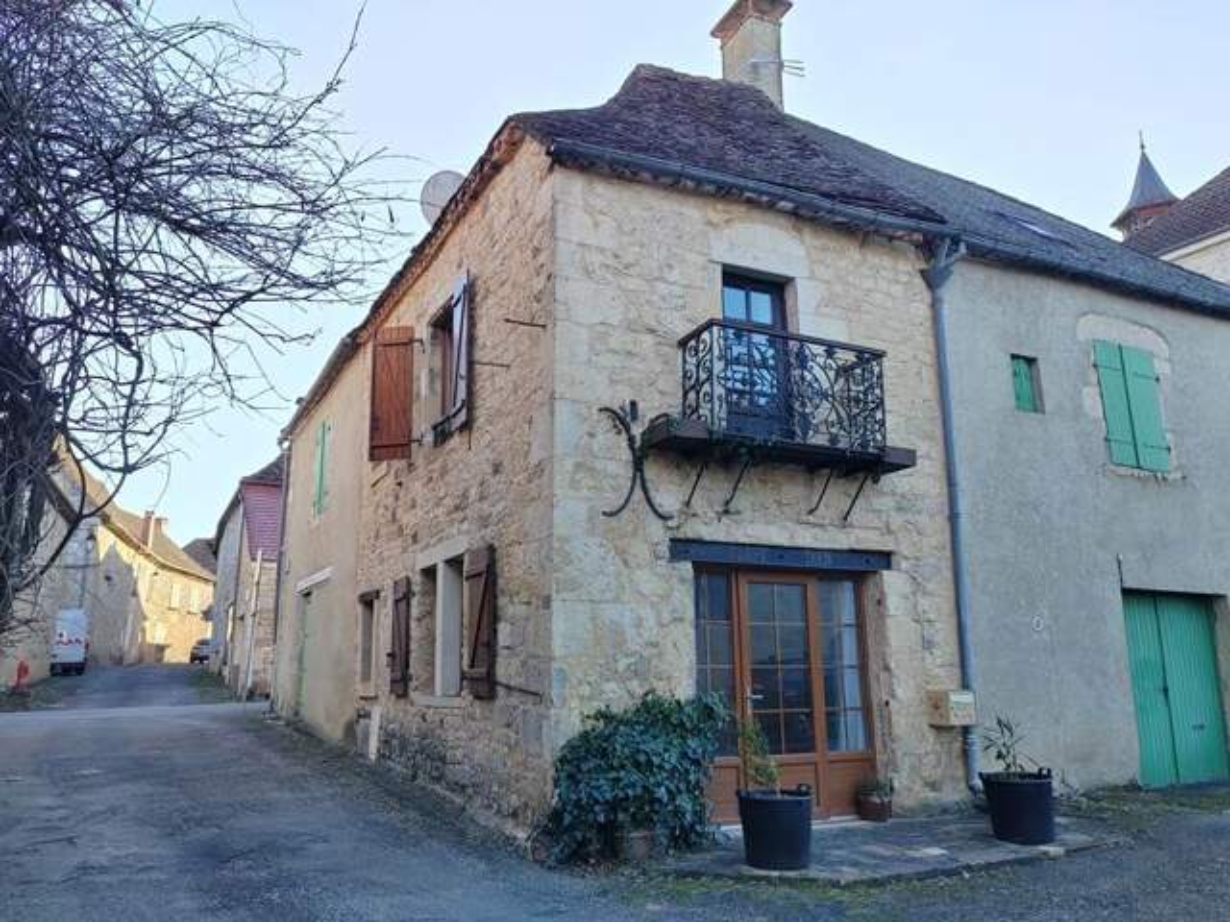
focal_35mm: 27
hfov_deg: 65.3
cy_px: 461
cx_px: 615
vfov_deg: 51.4
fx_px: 959
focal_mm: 5.52
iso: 100
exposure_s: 1/340
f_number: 1.9
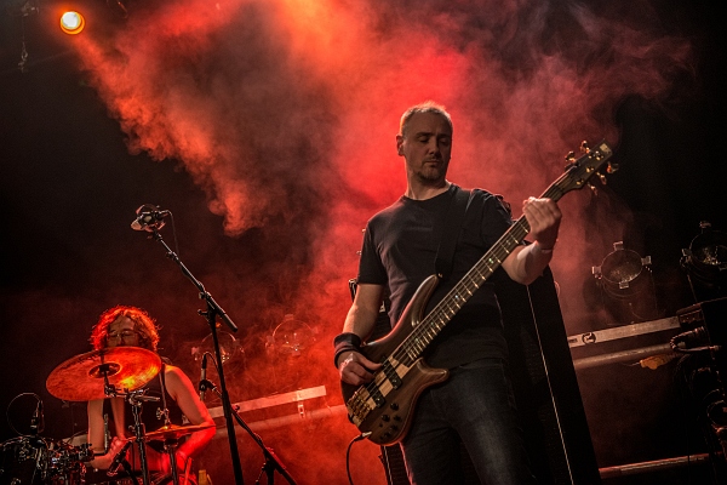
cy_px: 242
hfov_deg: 39.6
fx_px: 1010
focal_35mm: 50
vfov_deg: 27.0
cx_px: 364
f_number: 2.8
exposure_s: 1/80
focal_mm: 50
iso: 1600
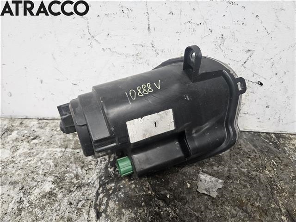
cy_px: 111
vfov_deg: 58.9
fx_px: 197
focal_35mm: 23
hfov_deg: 73.9
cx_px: 148
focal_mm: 5.4
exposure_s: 1/100
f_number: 1.8
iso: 500
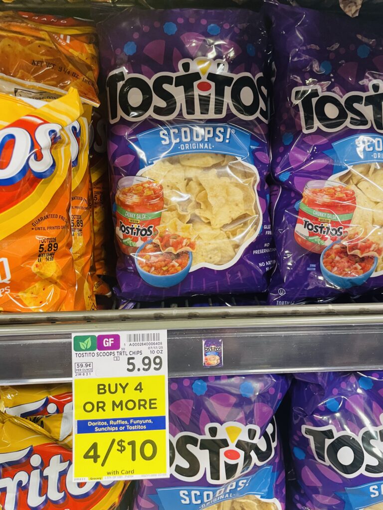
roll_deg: +0.5
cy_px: 255
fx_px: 384
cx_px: 192
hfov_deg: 53.1
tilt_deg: -23.7
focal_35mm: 26
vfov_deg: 67.3
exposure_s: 1/60
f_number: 1.6
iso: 200
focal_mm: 4.2
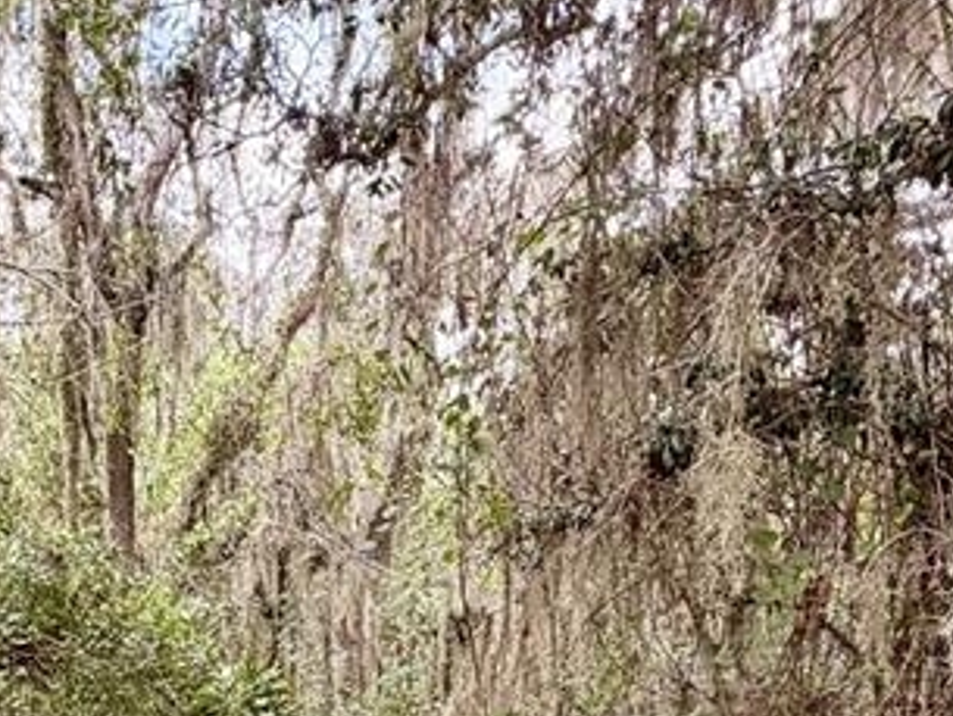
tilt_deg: -10.7
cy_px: 944
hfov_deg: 38.3
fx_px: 1294
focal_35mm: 47
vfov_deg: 26.1
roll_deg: +1.0
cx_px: 144
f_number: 2.2
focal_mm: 2.22
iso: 100
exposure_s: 1/121
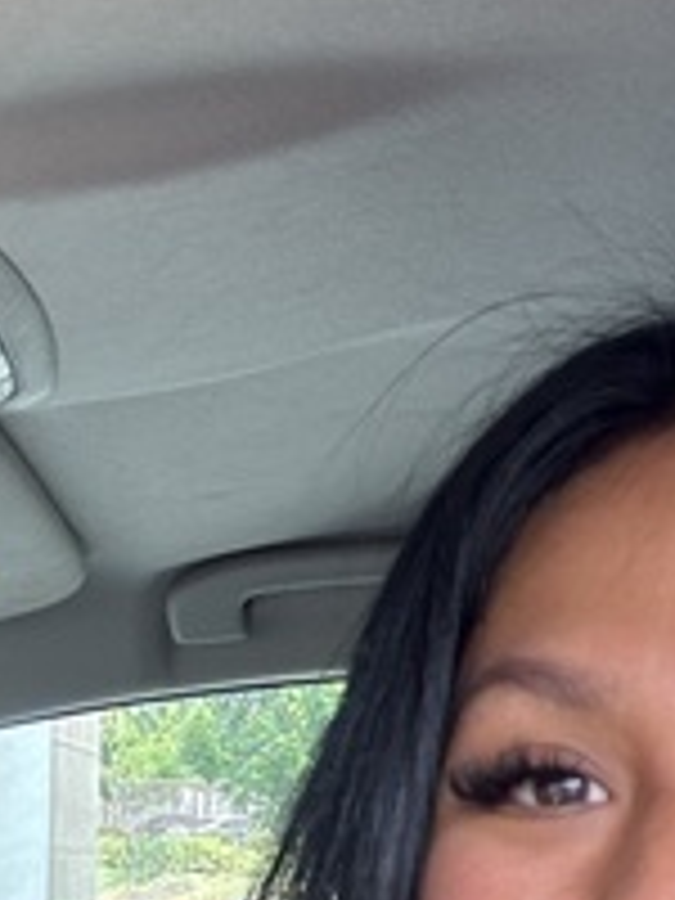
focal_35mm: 75
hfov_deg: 18.9
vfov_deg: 24.9
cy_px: 868
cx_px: 731
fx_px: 1950
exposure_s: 1/121
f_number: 1.9
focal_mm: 2.69
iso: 32
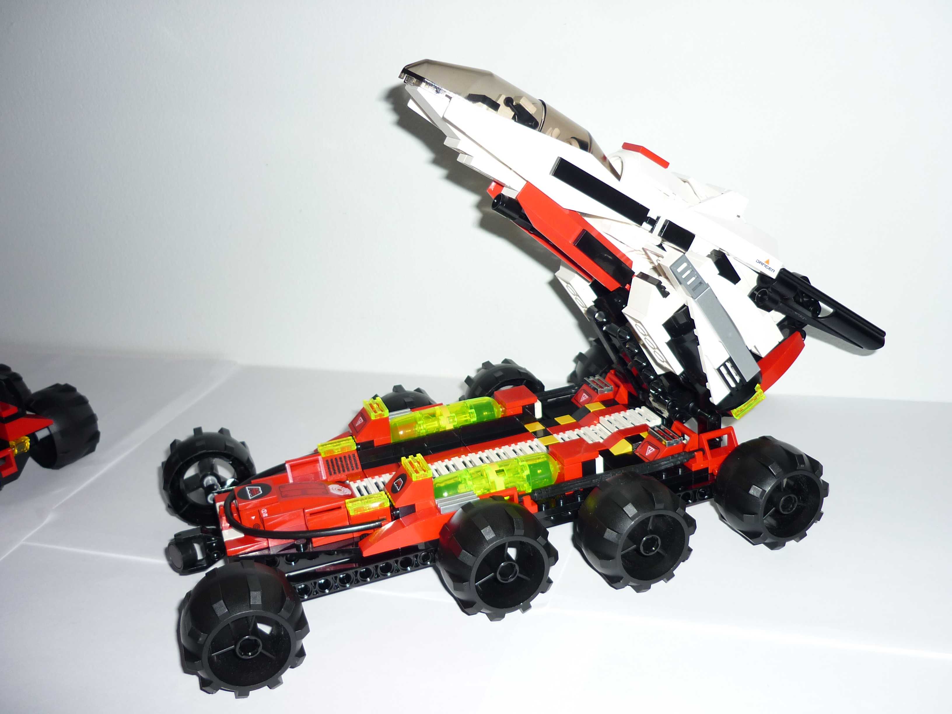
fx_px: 908
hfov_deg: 55.4
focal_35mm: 33
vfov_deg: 42.9
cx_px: 476
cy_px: 357
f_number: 2.8
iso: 100
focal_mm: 5.5
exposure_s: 1/60
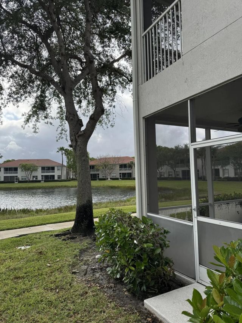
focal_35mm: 24
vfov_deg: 71.6
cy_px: 162
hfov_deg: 56.8
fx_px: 224
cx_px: 121
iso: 80
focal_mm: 6.76
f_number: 1.78
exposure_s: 1/2710
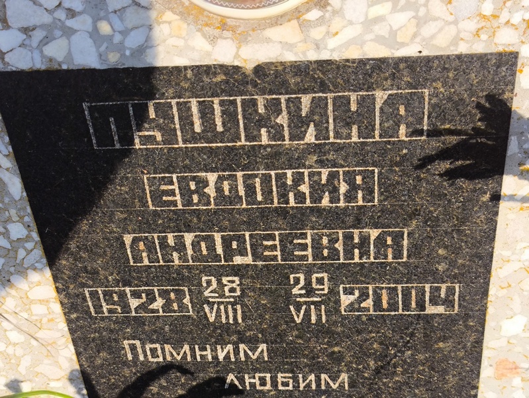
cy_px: 199
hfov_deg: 38.2
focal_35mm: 50
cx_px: 264
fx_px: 764
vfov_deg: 29.1
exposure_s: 1/811
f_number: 1.7
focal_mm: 4.71
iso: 50
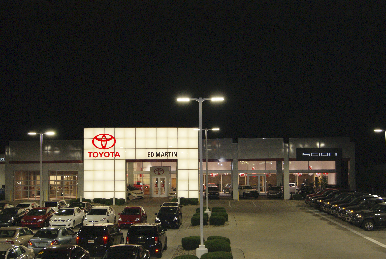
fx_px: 483
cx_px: 193
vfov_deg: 29.9
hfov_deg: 43.6
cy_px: 130
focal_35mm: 45
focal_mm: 30
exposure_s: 1/60
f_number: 5.6
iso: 400
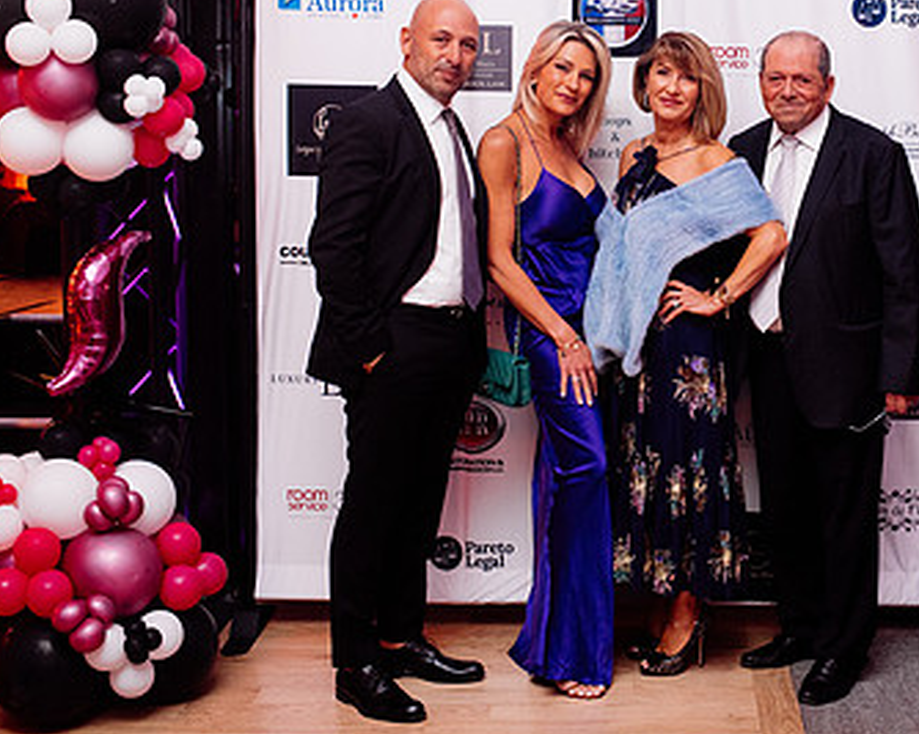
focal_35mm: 57
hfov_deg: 32.4
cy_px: 224
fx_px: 1550
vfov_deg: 26.5
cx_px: 691
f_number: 3.5
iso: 2000
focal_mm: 35
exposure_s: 1/200
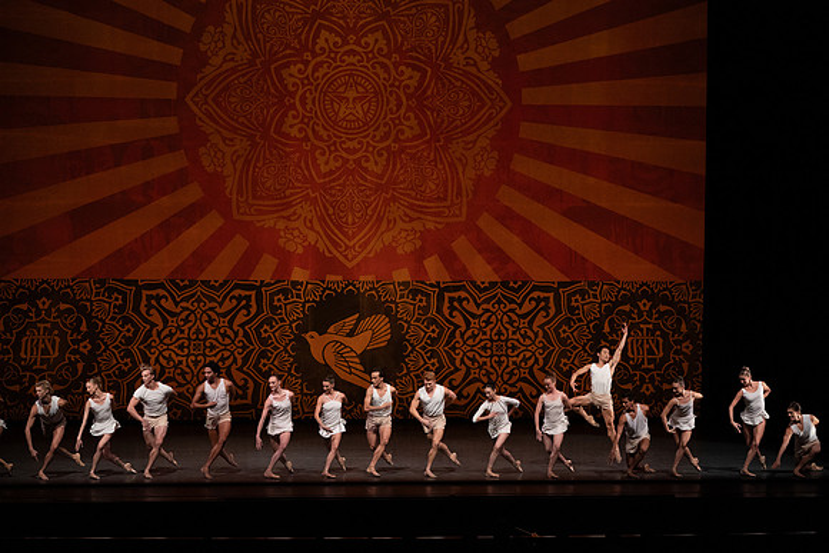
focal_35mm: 100
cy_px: 276
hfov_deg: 20.4
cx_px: 414
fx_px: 2303
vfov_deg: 13.7
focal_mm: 100
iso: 6400
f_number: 8
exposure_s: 1/400
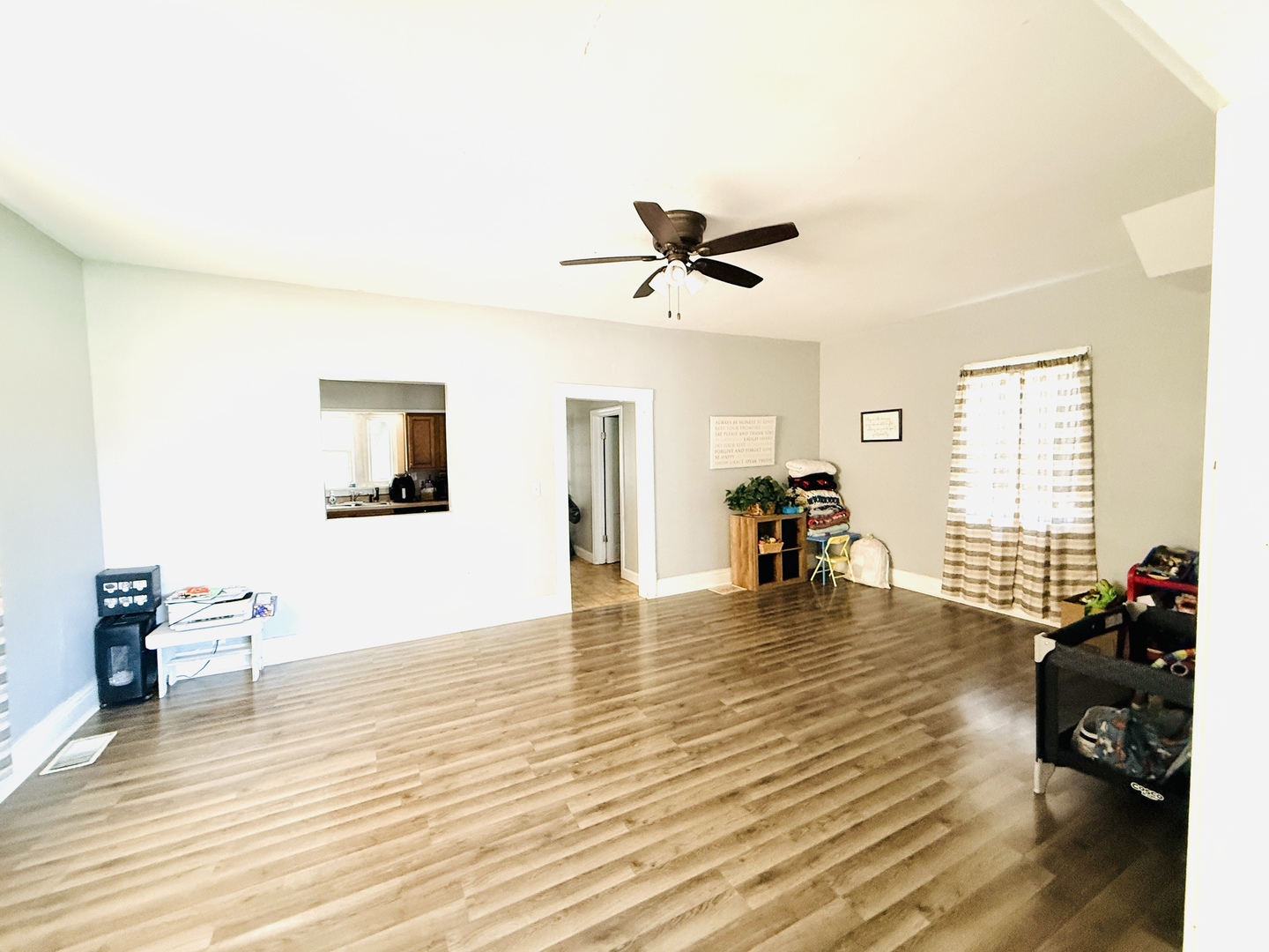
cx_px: 634
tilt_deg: -2.0
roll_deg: +0.5
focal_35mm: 14
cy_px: 476
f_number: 2.2
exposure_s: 1/60
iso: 500
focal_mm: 2.22
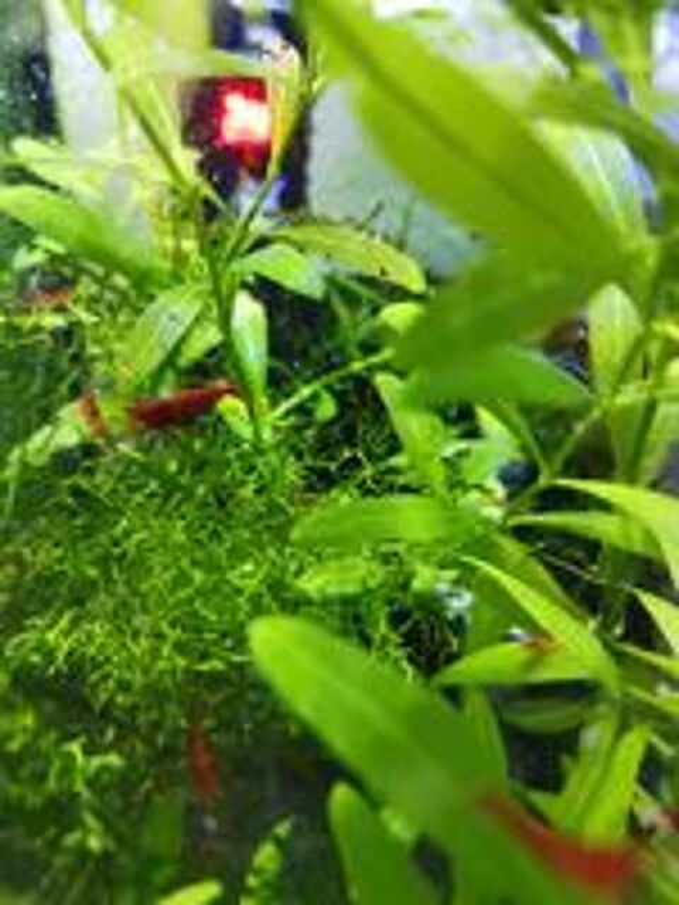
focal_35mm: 26
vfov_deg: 67.3
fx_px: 680
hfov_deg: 53.1
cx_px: 340
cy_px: 452
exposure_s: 1/33.3
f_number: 1.8
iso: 640
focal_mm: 4.75
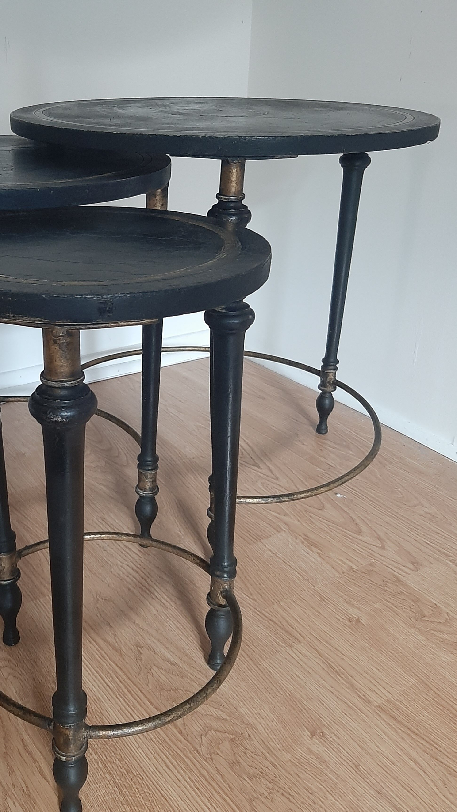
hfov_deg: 34.9
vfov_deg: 59.4
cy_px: 367
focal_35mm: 33
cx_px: 119
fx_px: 711
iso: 200
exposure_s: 1/25
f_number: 1.7
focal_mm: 3.93
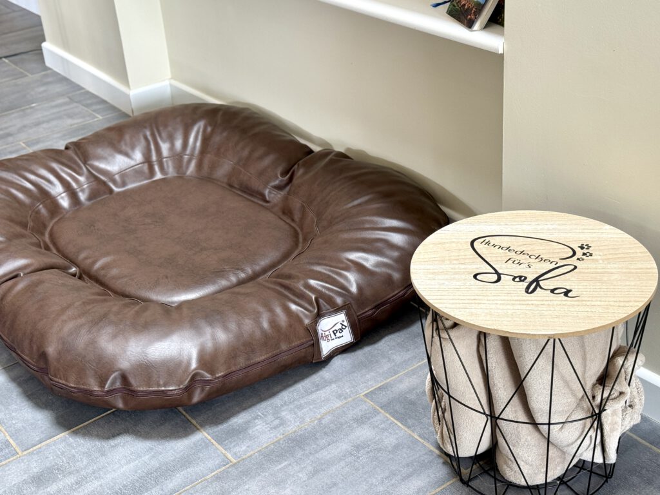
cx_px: 330
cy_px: 248
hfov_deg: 39.7
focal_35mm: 48
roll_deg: +6.6
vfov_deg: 30.3
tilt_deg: -27.2
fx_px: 915
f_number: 1.78
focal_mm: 6.76
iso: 80
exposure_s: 1/50
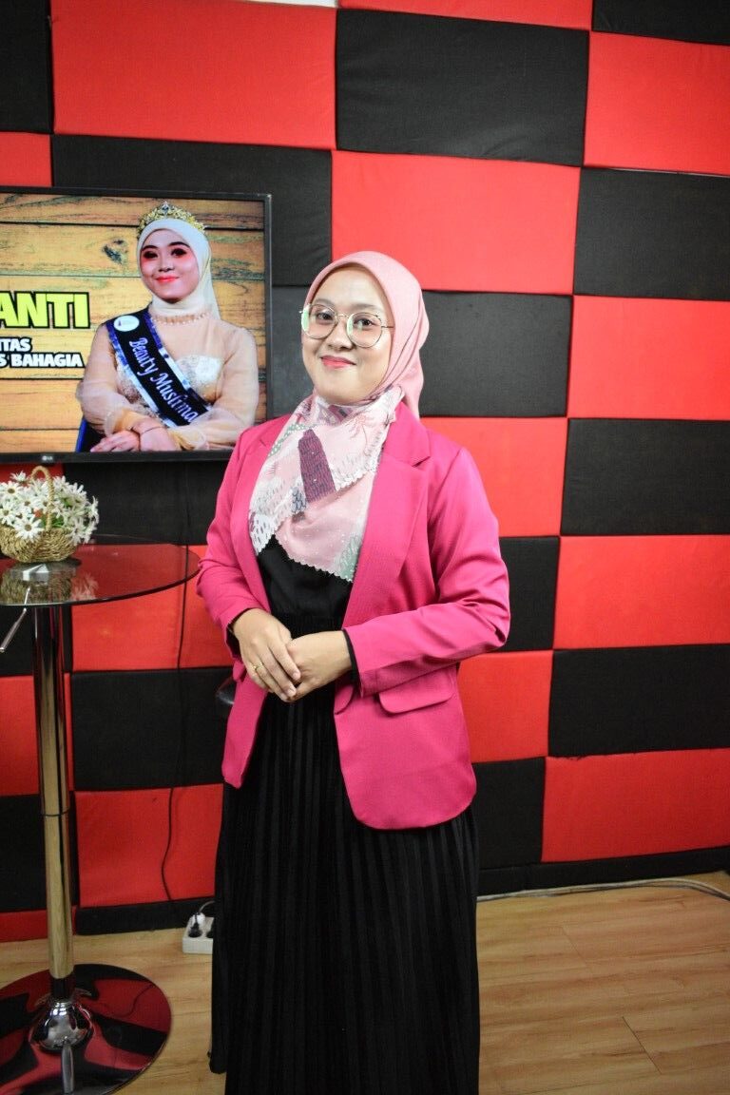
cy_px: 548
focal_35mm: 30
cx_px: 365
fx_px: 912
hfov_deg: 43.6
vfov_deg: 61.9
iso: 3200
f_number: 3.8
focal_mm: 20
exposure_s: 1/160
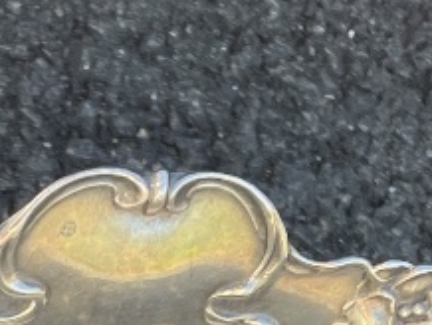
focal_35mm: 143
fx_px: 1787
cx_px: -40
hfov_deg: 13.5
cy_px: 634
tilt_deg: -63.5
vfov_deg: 9.7
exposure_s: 1/341
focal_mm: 4.2
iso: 32
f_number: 1.6
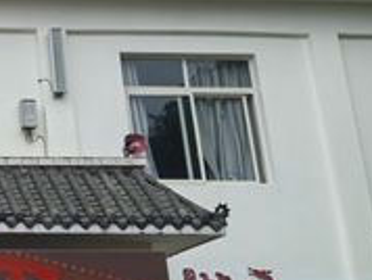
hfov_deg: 17.7
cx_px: -219
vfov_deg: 15.3
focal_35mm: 97
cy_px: 127
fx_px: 1044
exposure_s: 1/1200
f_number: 1.9
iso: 50
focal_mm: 5.52
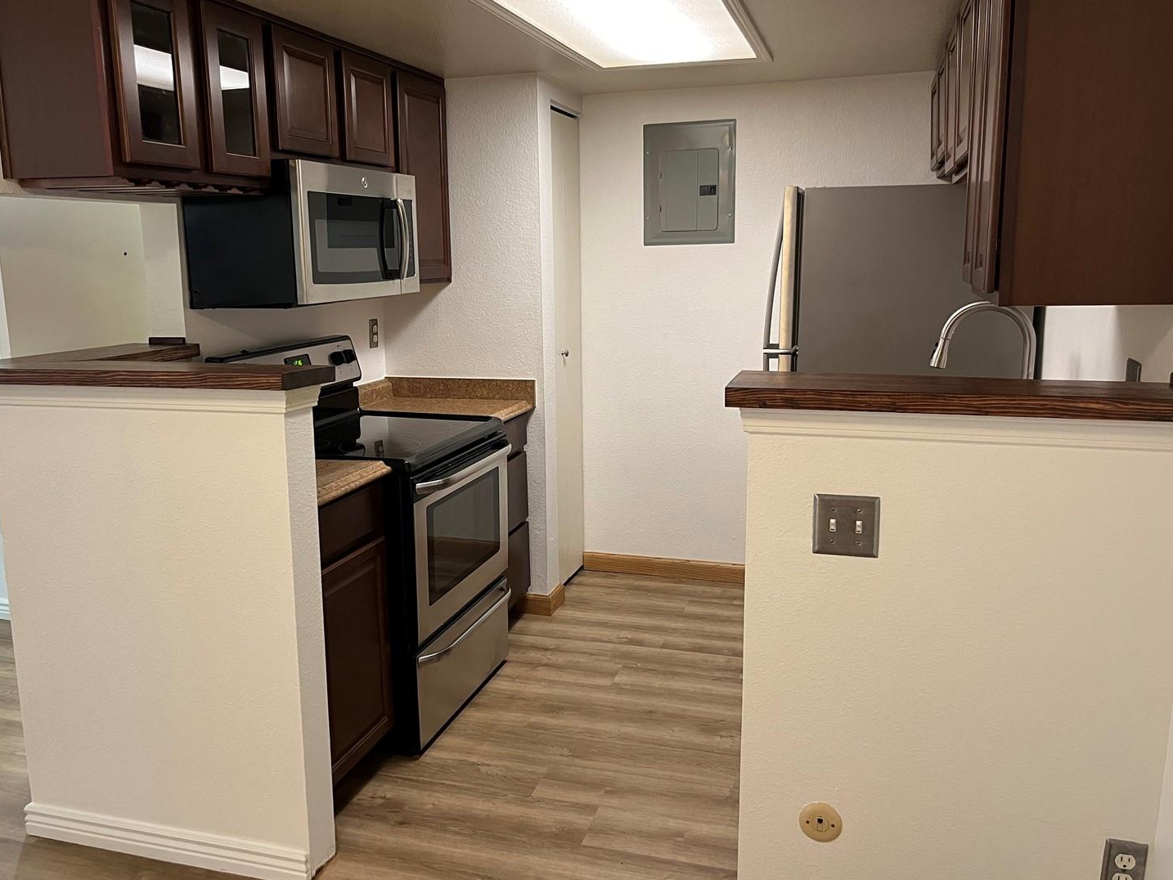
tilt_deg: -10.6
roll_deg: +0.8
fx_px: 983
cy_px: 439
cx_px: 546
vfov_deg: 48.2
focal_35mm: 29
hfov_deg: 61.6
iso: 250
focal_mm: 5.1
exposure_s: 1/60
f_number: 1.6
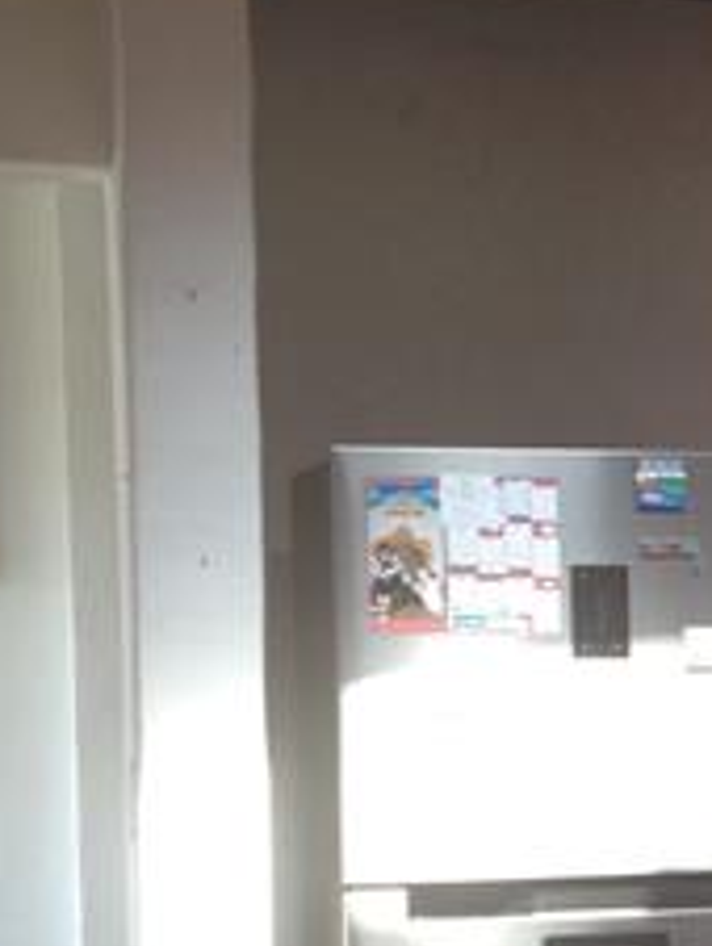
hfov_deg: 12.6
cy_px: 812
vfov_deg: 17.3
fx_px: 3066
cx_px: 1034
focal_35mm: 112
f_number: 2.4
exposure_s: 1/60
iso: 64
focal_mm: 4.12
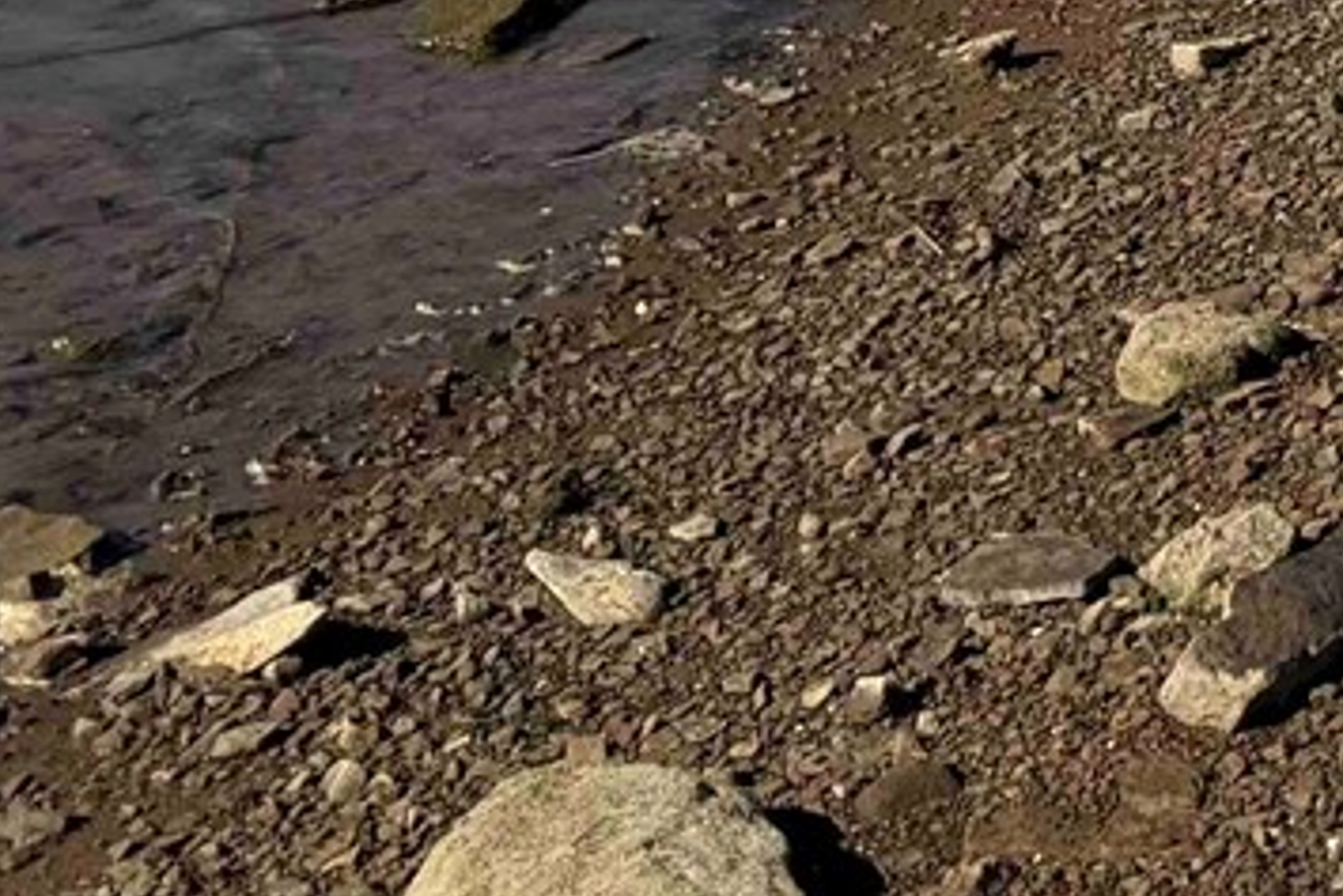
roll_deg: -2.3
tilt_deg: -1.8
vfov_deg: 9.0
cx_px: 2641
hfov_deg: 13.2
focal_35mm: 135
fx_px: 5038
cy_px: -1395
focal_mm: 6.76
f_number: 1.78
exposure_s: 1/6173
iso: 80
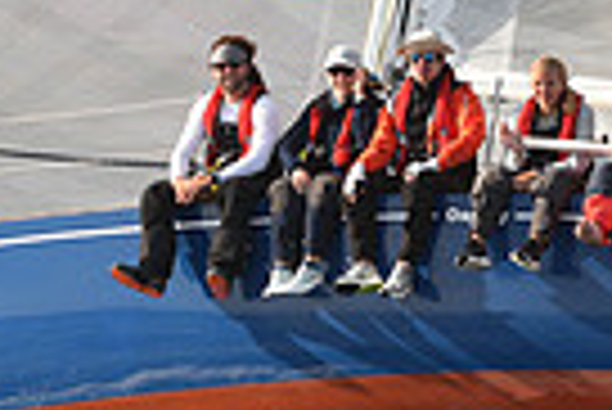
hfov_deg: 6.9
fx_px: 5088
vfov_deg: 4.6
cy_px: 128
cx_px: 338
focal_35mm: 299
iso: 250
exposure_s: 1/640
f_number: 3.5
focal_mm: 70
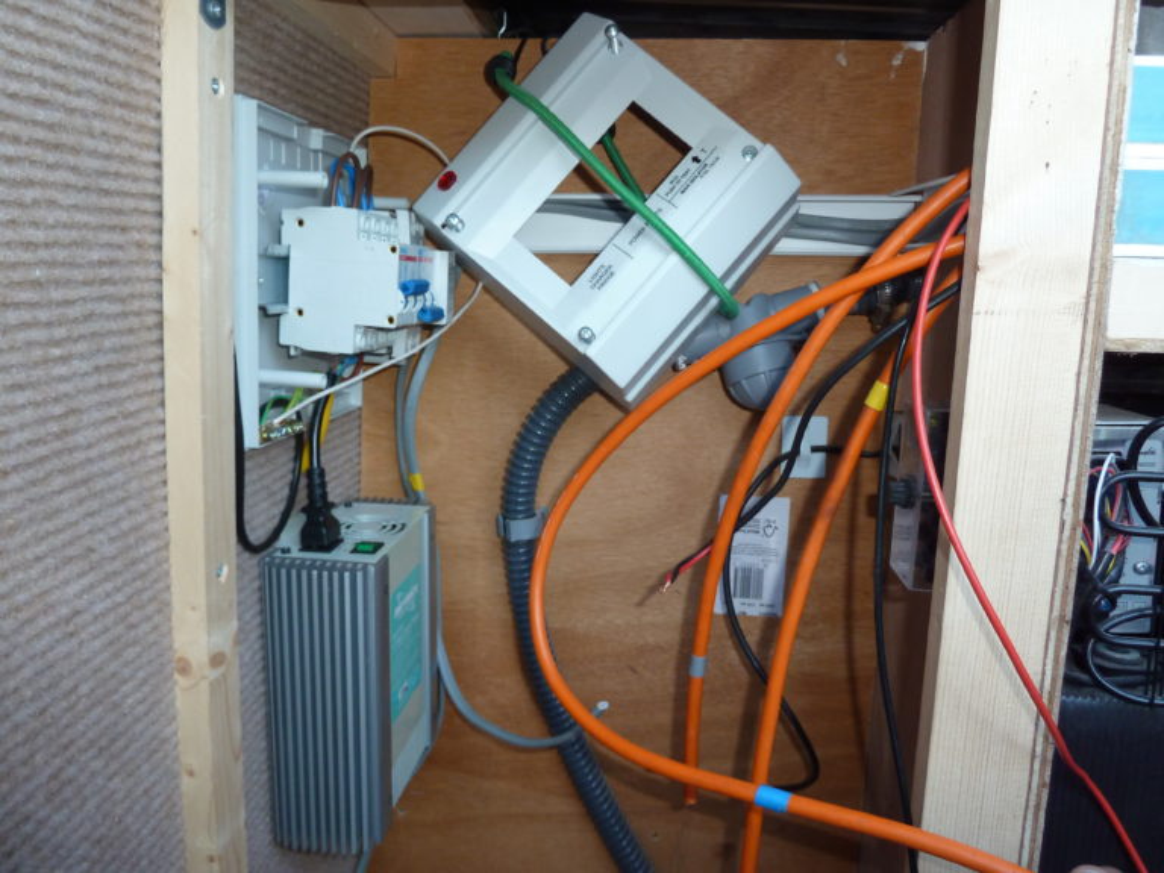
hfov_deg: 69.4
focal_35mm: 25
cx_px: 582
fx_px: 841
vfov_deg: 54.9
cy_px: 436
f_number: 3.3
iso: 160
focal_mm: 4.1
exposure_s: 1/30
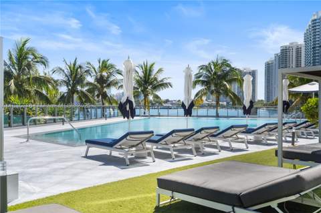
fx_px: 312
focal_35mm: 35
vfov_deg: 37.8
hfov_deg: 54.5
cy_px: 106
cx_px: 160
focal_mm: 35
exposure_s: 1/50
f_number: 13
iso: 250
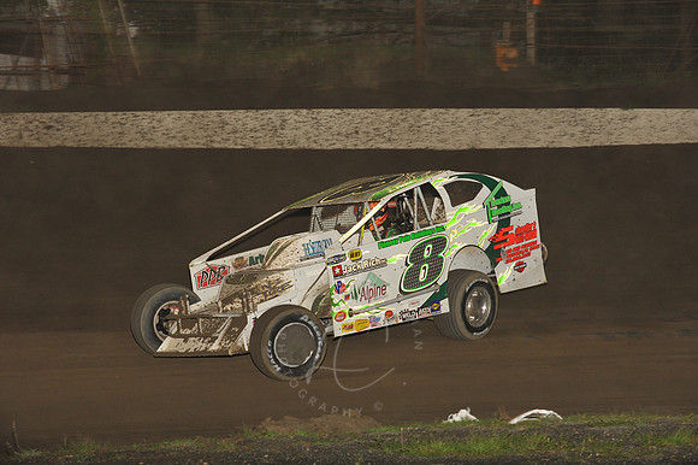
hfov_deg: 18.3
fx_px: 2170
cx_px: 349
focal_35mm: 112
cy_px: 232
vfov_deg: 12.2
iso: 1000
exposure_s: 1/320
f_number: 7.1
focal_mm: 112
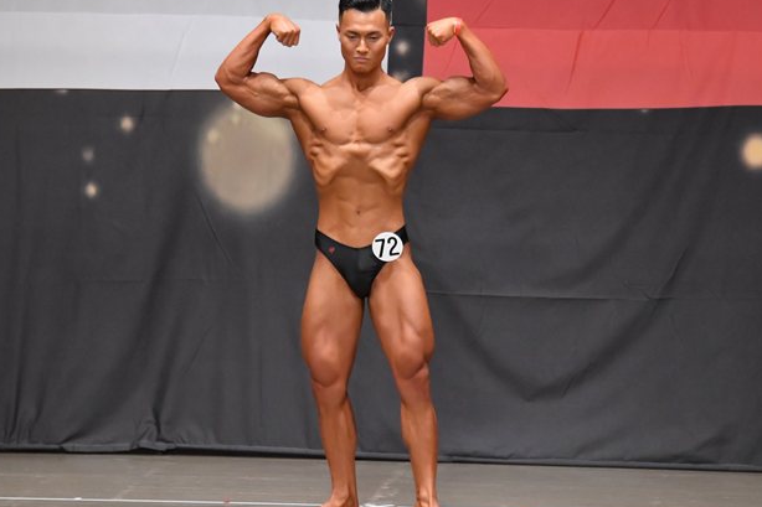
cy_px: 262
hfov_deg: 8.1
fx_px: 5396
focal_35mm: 255
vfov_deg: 5.4
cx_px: 346
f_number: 5.6
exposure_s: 1/400
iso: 6400
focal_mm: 135
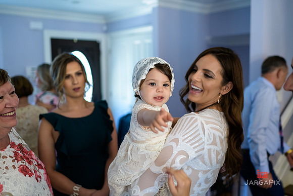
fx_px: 285
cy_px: 98
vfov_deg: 37.9
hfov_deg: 54.4
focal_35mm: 35
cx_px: 146
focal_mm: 35
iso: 500
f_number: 2
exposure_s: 1/125
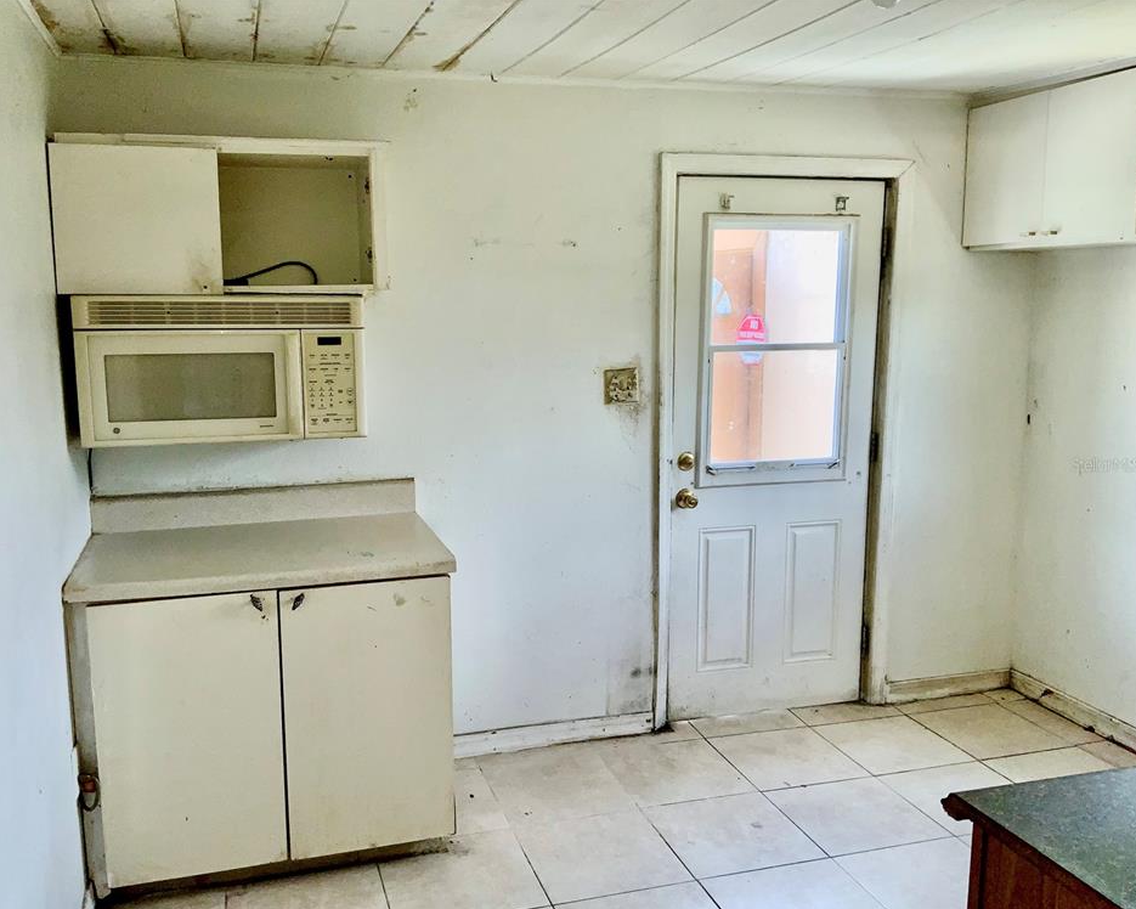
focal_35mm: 31
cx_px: 522
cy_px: 464
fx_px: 1042
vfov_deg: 47.1
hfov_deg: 57.1
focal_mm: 3
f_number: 1.8
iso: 16
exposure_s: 1/157
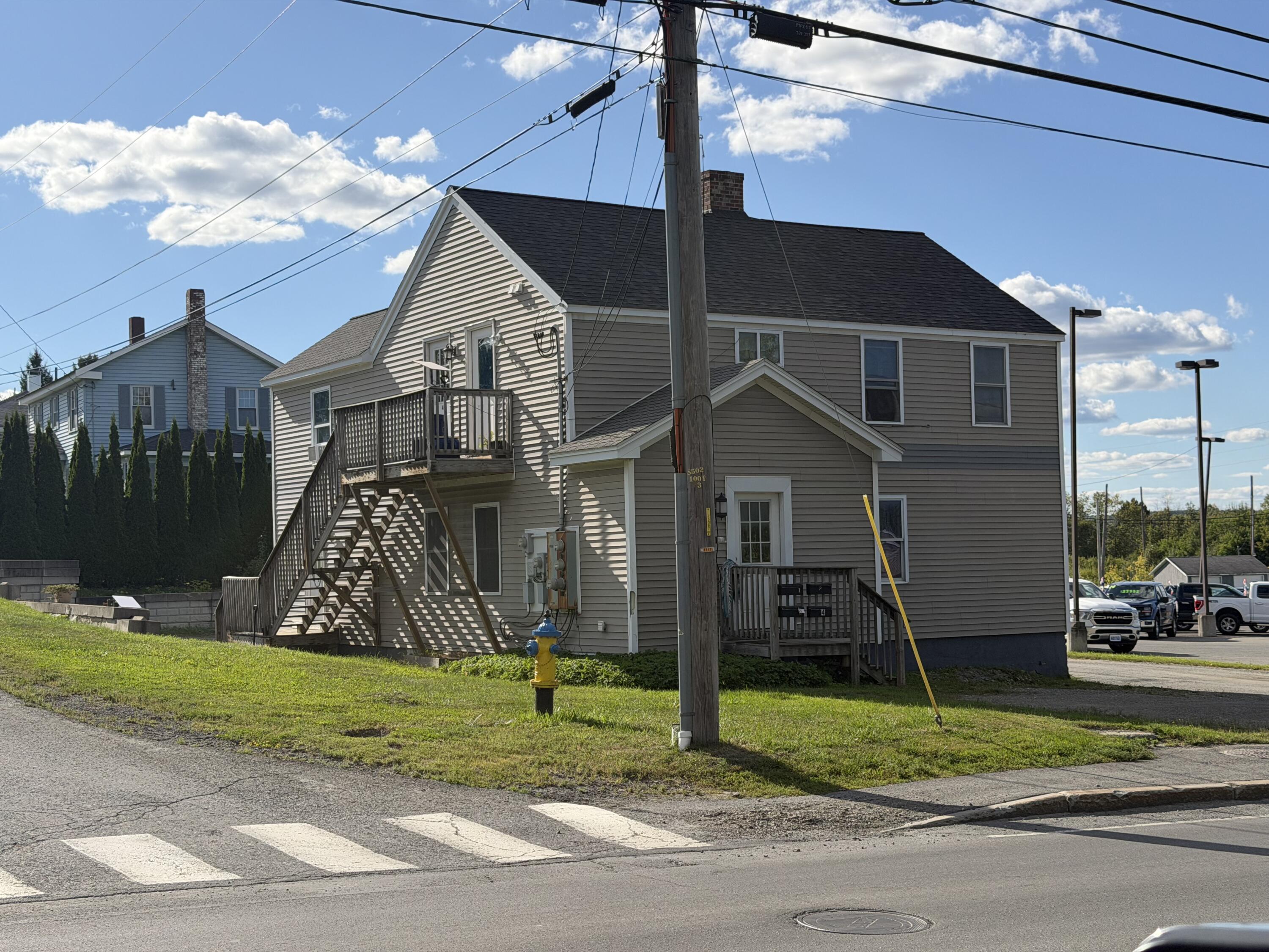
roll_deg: +0.9
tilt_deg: +1.3
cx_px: 634
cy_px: 476
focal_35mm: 48
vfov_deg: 30.3
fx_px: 1760
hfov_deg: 39.7
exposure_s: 1/5208
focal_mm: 6.76
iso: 64
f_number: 1.78
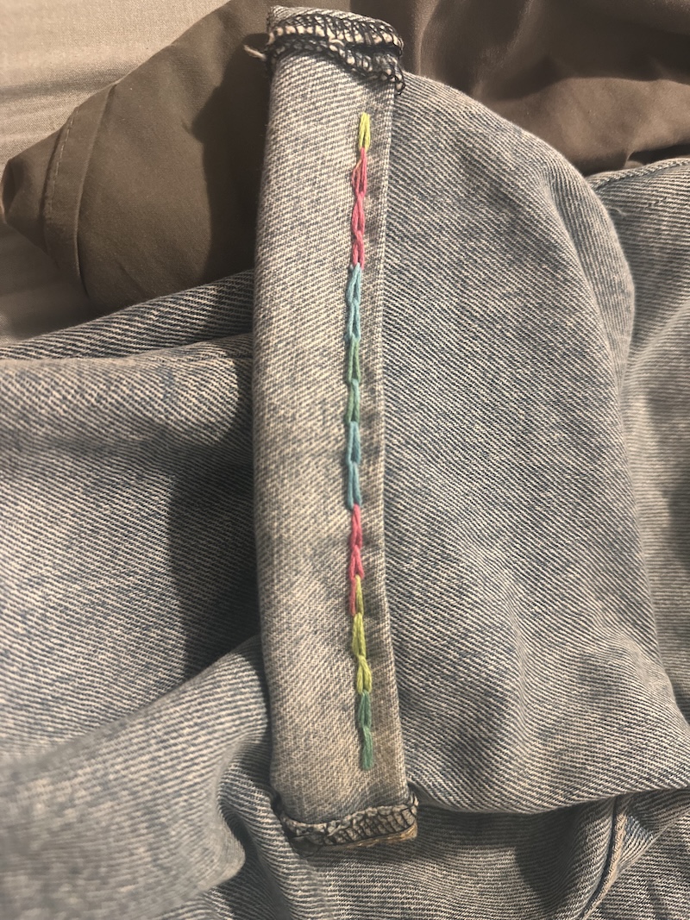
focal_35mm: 24
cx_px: 345
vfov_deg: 71.6
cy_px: 460
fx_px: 638
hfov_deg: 56.8
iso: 800
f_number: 1.78
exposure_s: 1/40
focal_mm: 6.86
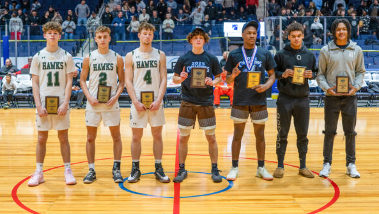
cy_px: 110
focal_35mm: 53
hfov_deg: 39.2
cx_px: 189
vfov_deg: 22.7
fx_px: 533
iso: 2000
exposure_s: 1/640
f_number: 4.5
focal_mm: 50
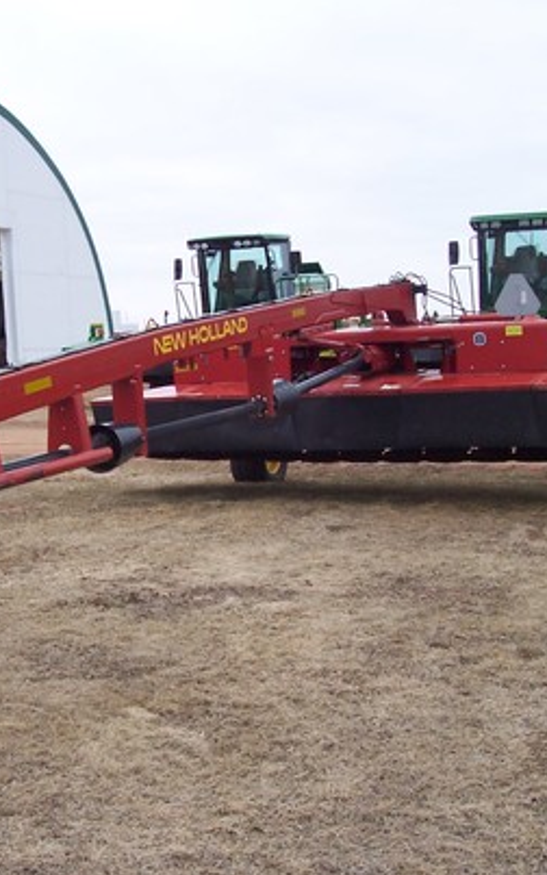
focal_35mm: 53
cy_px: 441
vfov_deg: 38.2
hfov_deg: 24.4
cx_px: 217
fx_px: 1264
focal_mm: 5.6
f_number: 2.8
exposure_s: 1/350
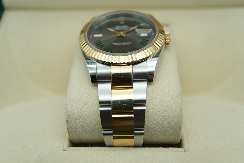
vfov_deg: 37.9
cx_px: 122
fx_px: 237
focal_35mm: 35
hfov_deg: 54.4
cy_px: 82
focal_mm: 35
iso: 400
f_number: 5
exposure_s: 1/250
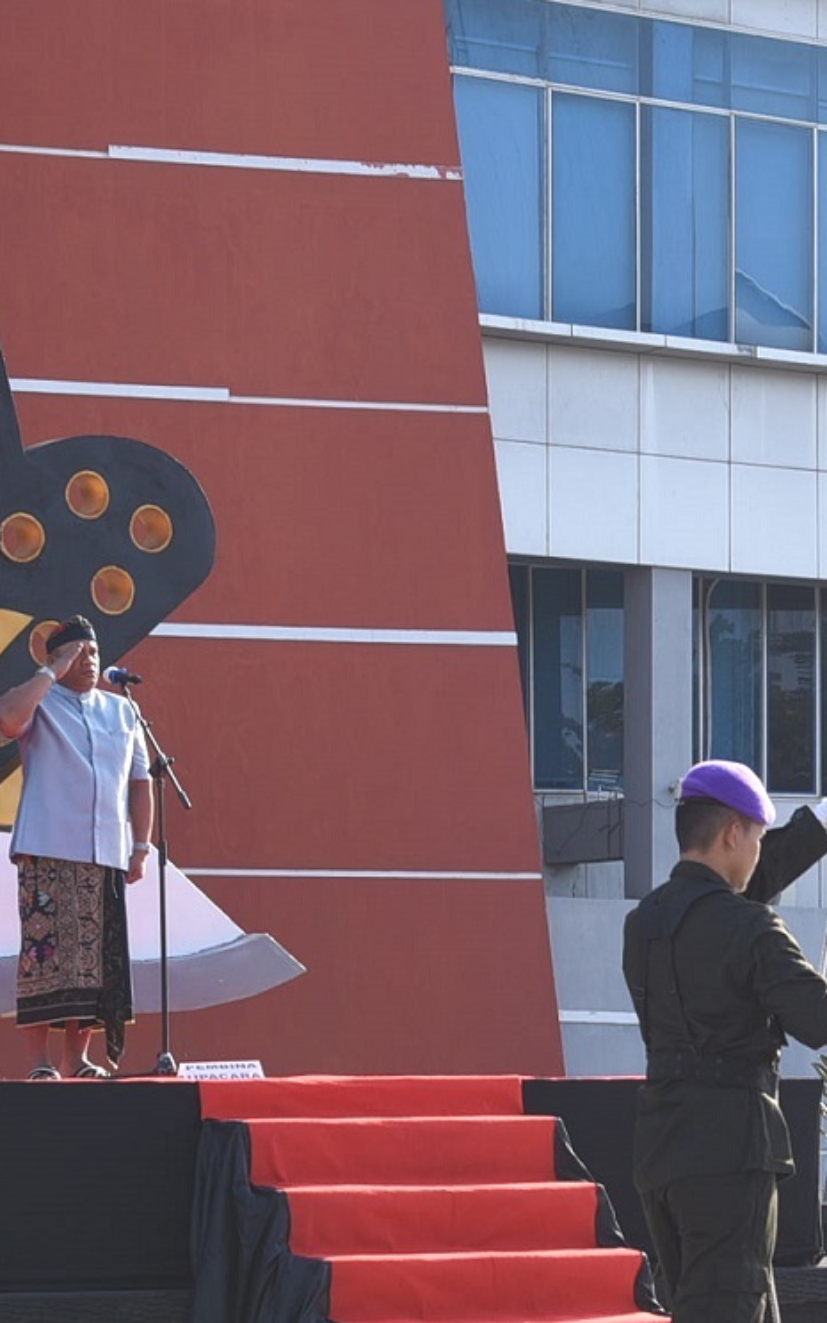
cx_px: 740
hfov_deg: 9.9
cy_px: 731
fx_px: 4760
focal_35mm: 132
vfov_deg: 15.8
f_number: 7.1
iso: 180
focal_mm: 50
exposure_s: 1/200
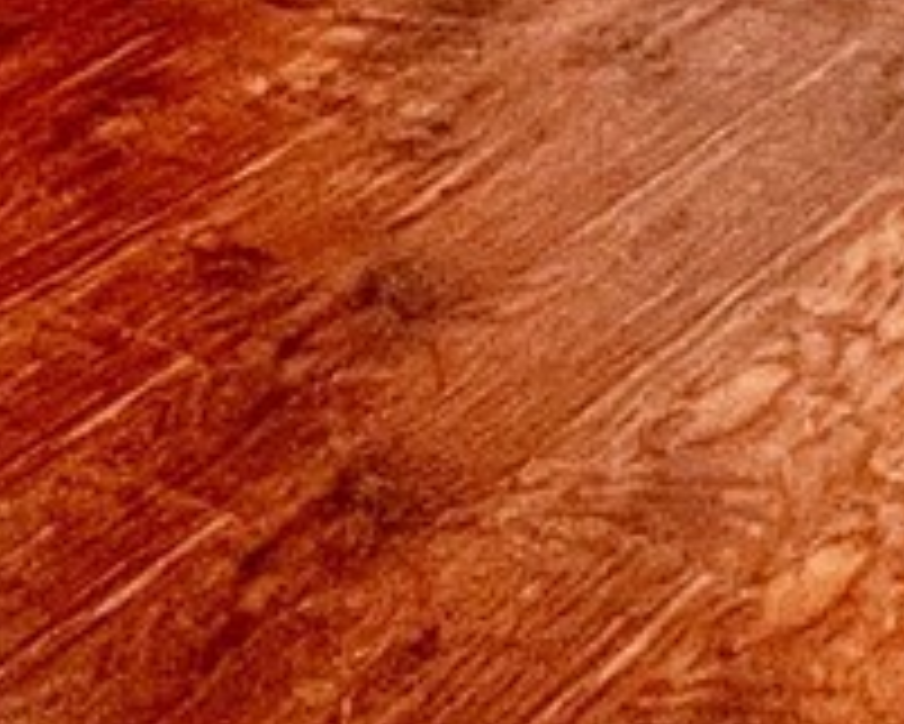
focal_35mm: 101
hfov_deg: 18.2
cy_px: -1012
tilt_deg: -4.1
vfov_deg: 12.2
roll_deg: +0.2
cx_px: -108
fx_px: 2704
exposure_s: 1/60
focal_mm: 1.57
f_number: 1.8
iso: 200
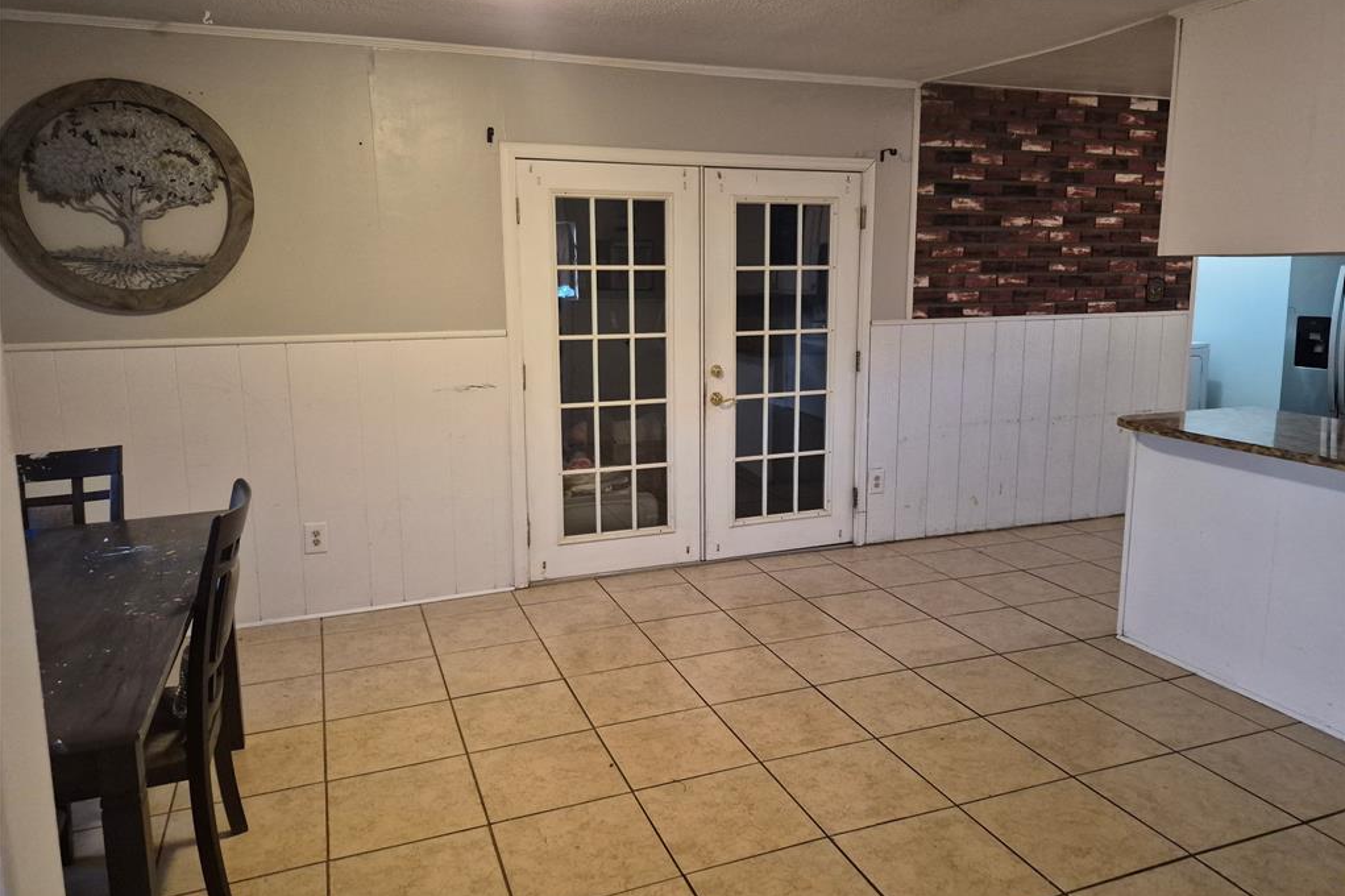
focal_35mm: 24
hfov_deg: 73.8
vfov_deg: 53.0
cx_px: 673
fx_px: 896
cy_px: 403
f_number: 1.8
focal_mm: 5.4
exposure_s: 1/120
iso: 1250
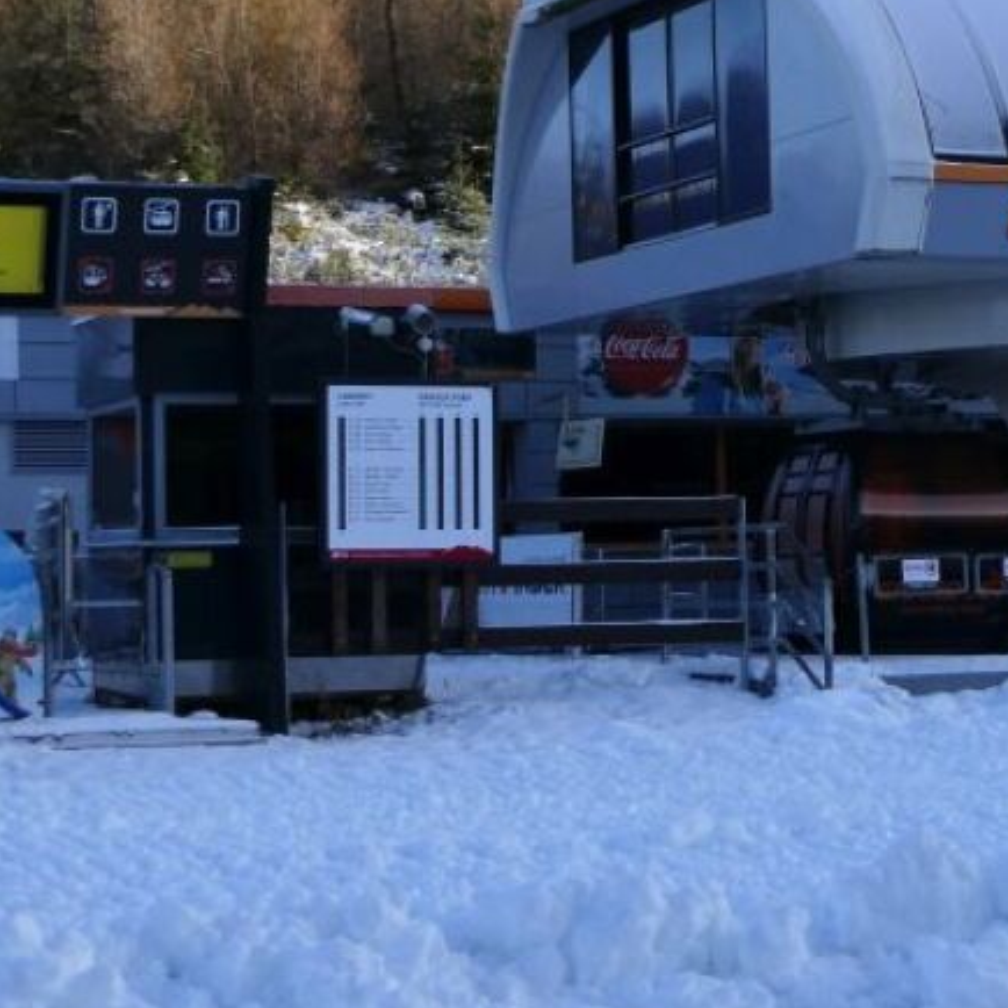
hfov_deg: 19.9
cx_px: 460
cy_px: 362
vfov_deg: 19.9
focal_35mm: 87
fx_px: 2866
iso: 500
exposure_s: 1/80
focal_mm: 13.5
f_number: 4
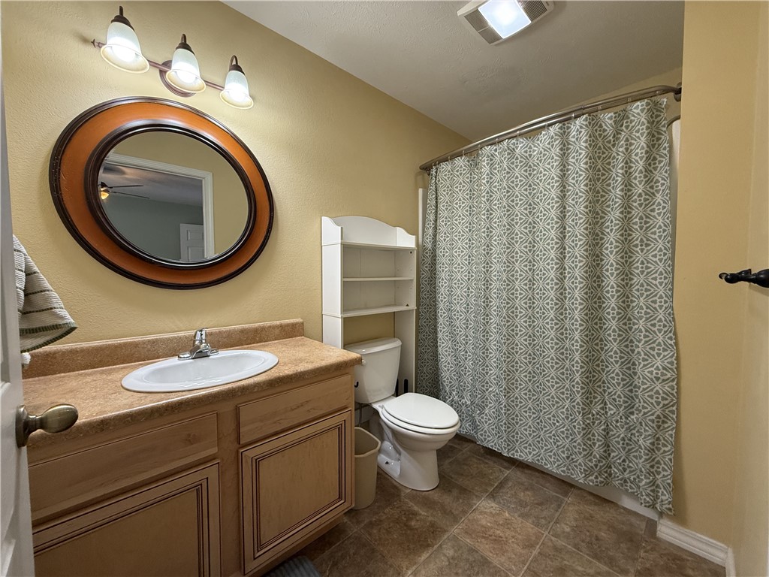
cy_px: 288
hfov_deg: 102.1
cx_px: 384
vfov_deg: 85.7
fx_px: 311
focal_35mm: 14
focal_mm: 2.22
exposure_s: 1/120
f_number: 2.2
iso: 250
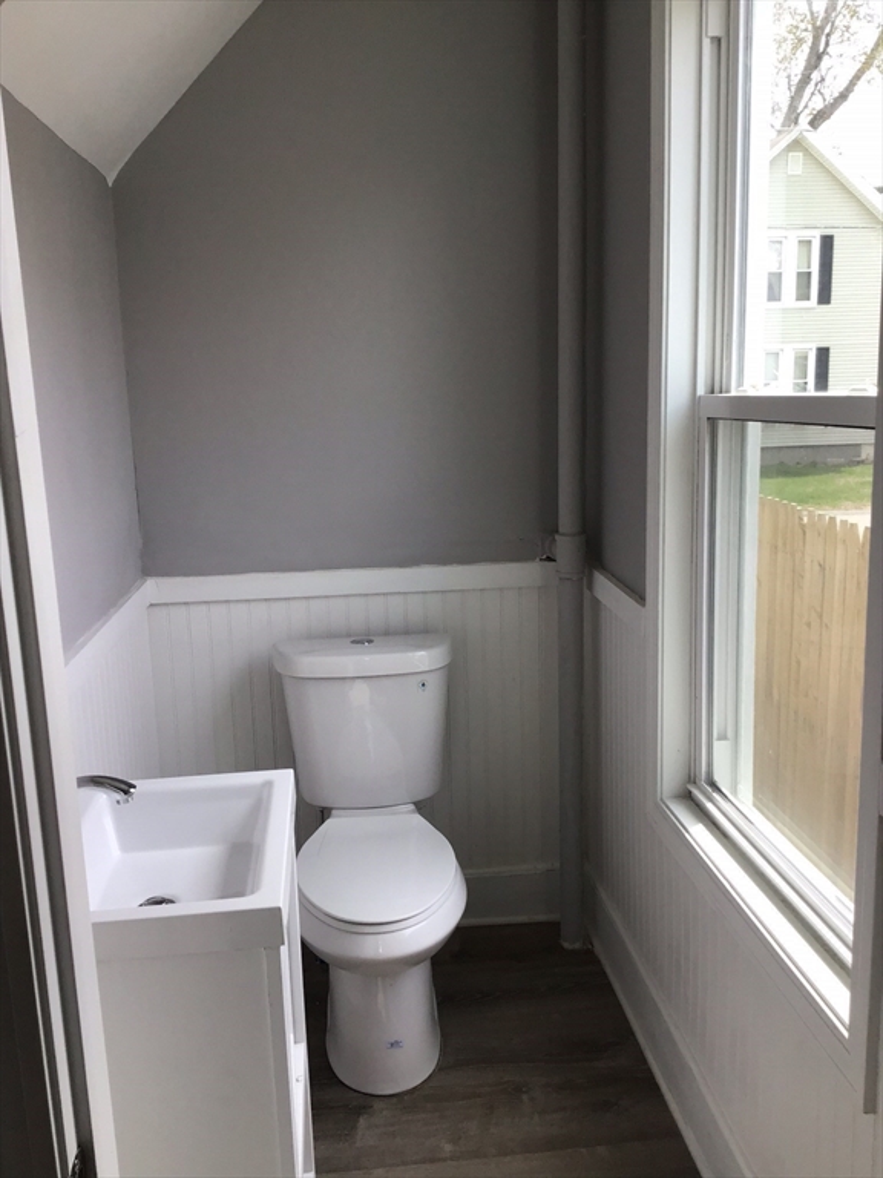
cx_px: 442
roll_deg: +2.0
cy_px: 589
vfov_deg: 58.4
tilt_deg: -11.4
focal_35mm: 31
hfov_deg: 45.4
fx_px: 1054
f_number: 2.4
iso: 32
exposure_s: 1/120
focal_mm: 3.3
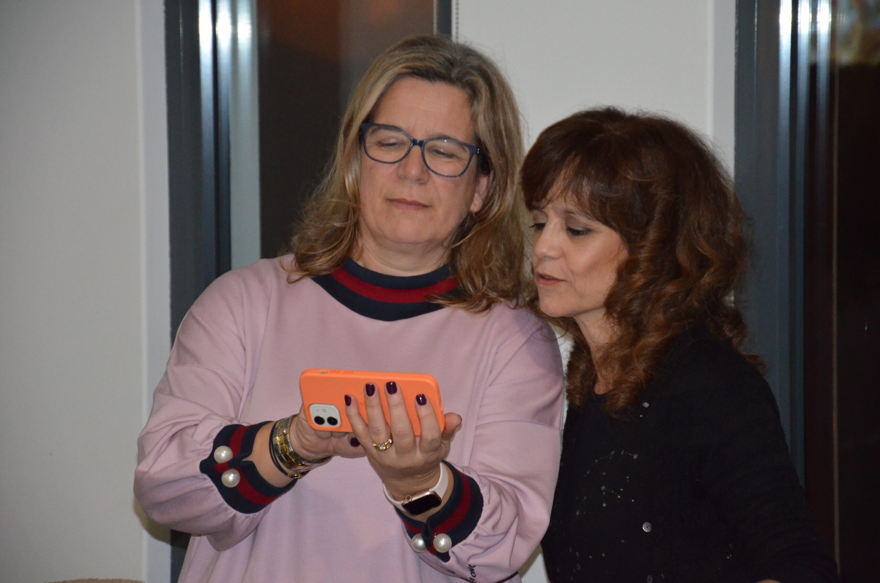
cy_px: 292
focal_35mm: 158
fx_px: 3842
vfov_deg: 8.7
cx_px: 440
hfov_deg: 13.1
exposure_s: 1/60
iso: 3200
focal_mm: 105
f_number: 5.6
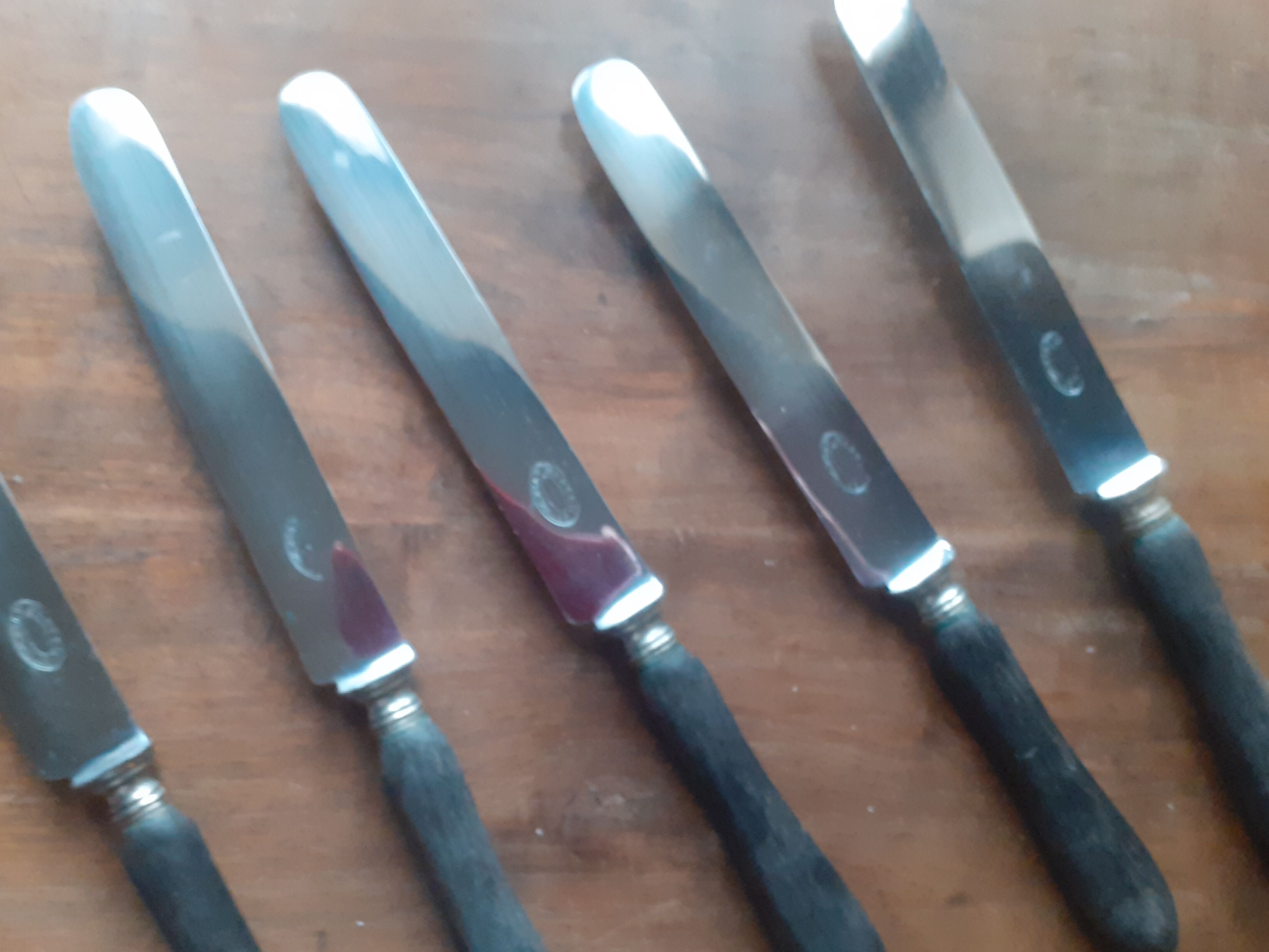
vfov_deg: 41.8
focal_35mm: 34
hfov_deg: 53.8
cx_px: 566
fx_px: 1247
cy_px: 522
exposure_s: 1/25
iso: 250
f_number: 1.9
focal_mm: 3.6
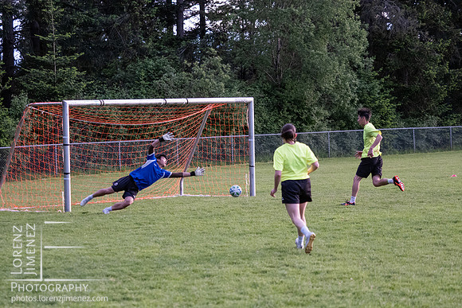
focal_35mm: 125
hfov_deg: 16.4
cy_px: 173
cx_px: 231
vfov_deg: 11.0
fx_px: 1602
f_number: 2.8
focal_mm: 60
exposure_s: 1/800
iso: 2000
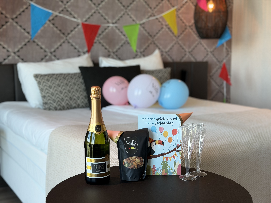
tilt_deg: -7.0
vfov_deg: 30.3
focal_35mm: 48
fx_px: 376
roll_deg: +1.0
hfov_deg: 39.7
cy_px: 102
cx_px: 136
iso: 80
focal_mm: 6.76
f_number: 1.78
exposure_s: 1/100
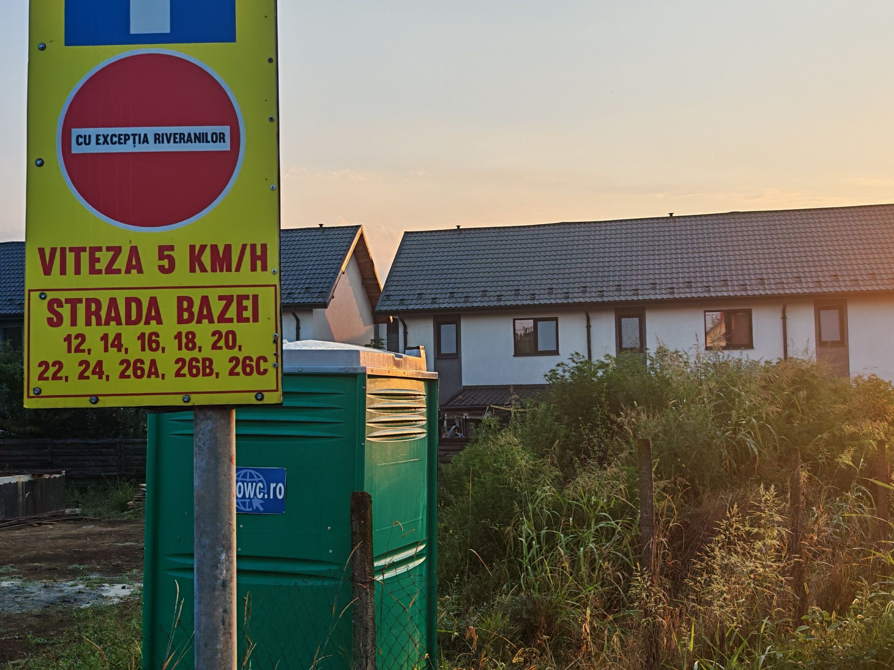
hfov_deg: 43.9
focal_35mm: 43
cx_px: 447
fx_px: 1111
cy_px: 335
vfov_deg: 33.6
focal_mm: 6.83
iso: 100
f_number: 2
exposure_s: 1/3800
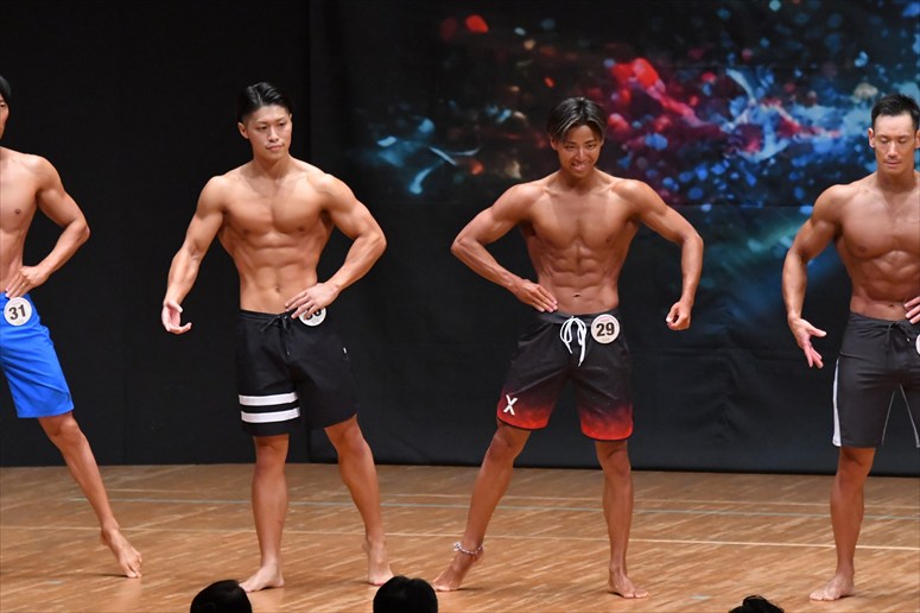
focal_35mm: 270
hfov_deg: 7.6
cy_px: 306
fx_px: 6897
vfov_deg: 5.1
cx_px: 460
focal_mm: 180
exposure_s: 1/400
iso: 8000
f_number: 5.6
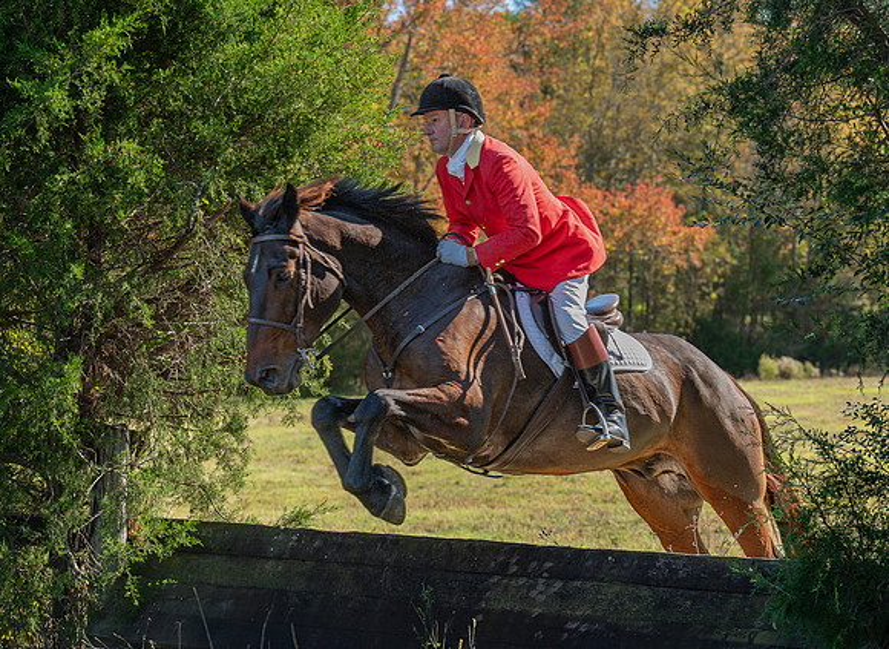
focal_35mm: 88
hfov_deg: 22.5
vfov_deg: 16.5
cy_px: 296
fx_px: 2237
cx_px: 432
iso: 500
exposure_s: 1/640
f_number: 4
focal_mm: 70
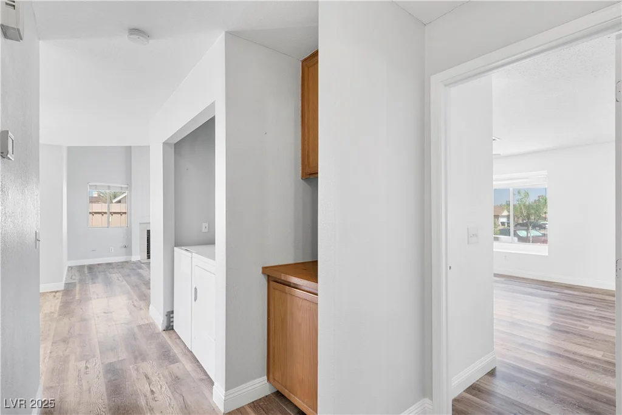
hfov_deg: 93.3
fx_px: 294
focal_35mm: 17
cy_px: 208
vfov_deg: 70.5
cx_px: 311
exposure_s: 1/6
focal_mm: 17
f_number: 8
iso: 800
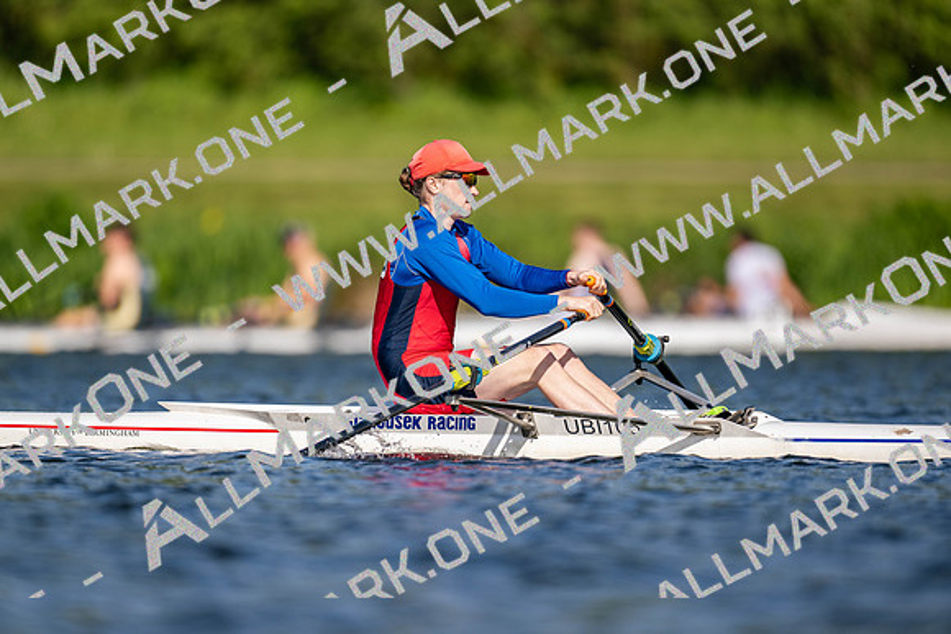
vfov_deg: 2.3
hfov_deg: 3.4
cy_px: 317
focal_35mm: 600
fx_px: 15853
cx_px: 476
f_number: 4
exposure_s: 1/2500
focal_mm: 600
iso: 180
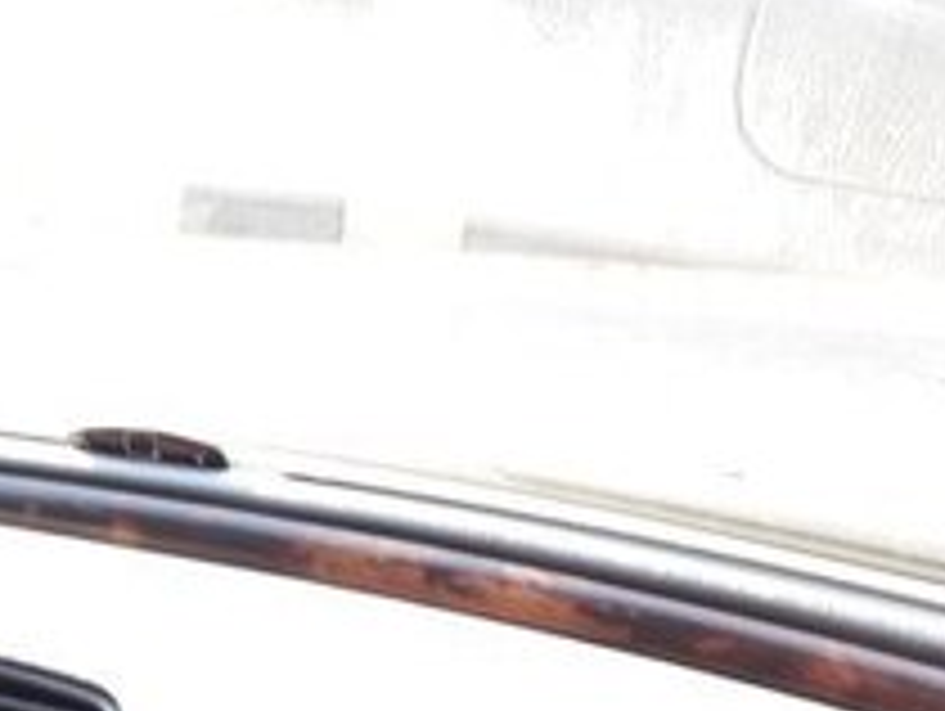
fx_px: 2405
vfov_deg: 15.9
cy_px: 952
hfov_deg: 19.6
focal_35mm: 88
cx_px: -441
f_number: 1.9
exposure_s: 1/33
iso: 40
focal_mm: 3.7
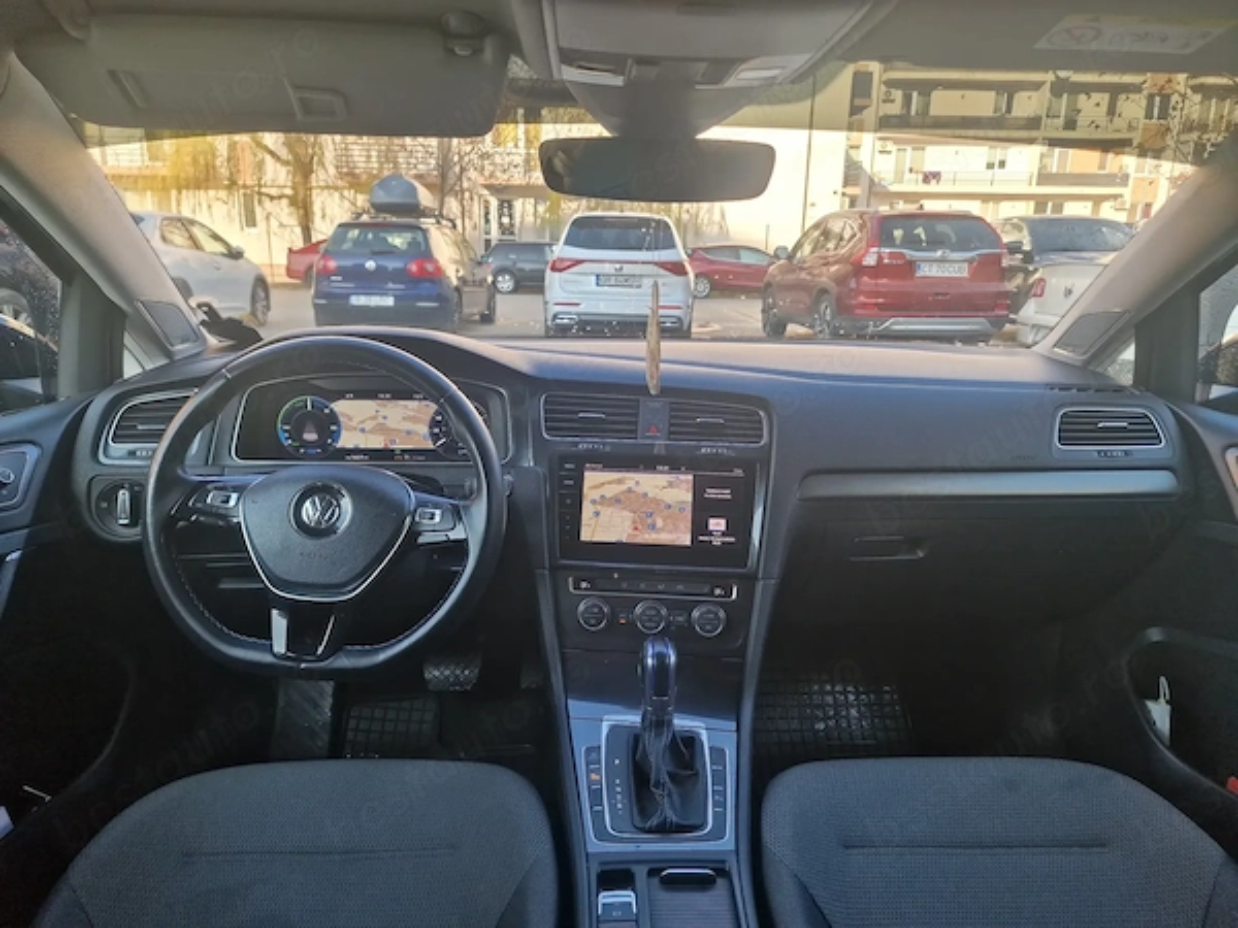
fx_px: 823
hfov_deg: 73.9
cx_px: 619
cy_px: 464
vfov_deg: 58.9
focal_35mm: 23
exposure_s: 1/180
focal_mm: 6.4
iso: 64
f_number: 1.8
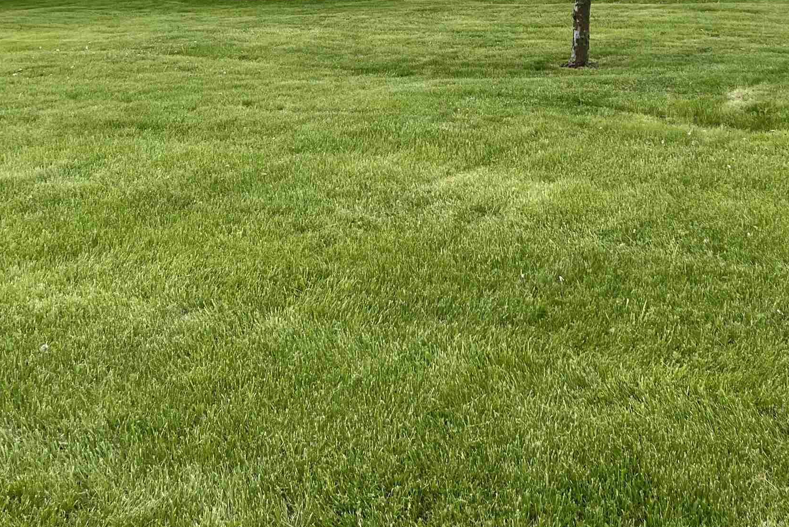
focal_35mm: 50
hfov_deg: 39.4
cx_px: 469
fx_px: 1096
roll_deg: -1.2
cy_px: 47
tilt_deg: -4.1
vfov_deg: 26.1
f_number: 1.6
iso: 50
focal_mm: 5.1
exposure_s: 1/1279
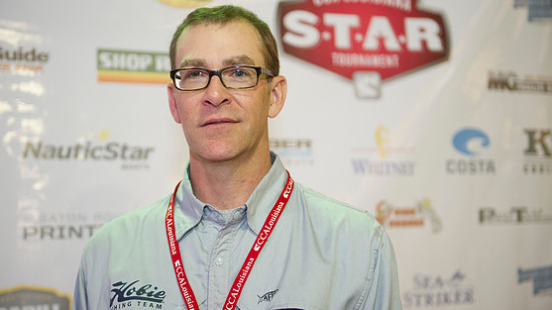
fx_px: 878
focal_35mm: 60
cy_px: 149
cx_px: 271
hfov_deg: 34.9
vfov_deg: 20.0
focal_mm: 55
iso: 1000
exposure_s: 1/80
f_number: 2.8
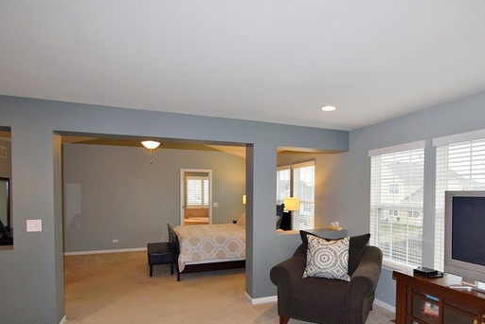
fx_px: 278
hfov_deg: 81.4
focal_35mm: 21
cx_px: 287
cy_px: 199
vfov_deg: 59.8
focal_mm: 11
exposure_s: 1/100
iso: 800
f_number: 5
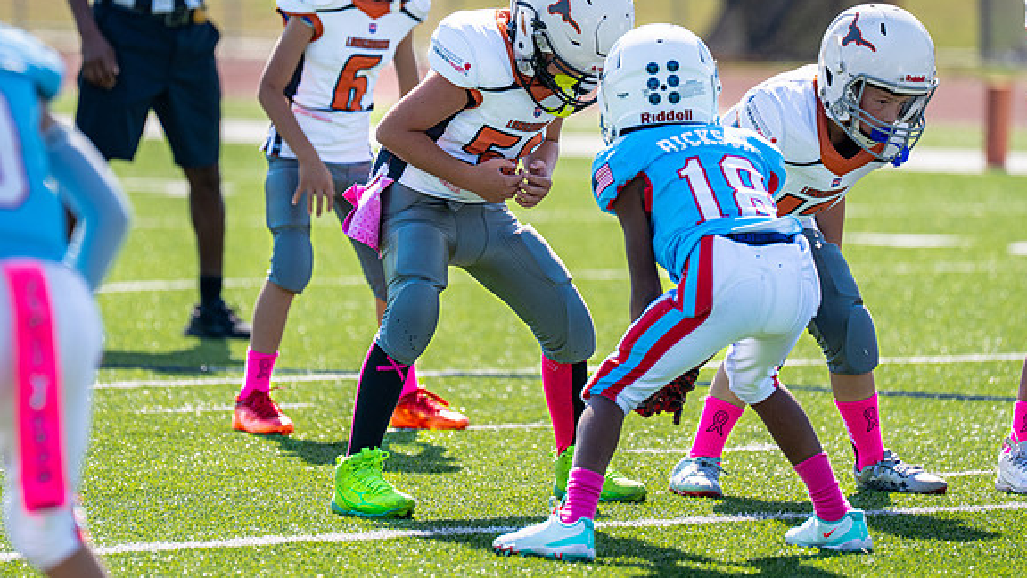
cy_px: 184
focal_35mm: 320
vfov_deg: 3.8
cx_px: 502
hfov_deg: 6.7
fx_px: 8714
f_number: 2.8
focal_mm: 200
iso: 100
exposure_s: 1/1250
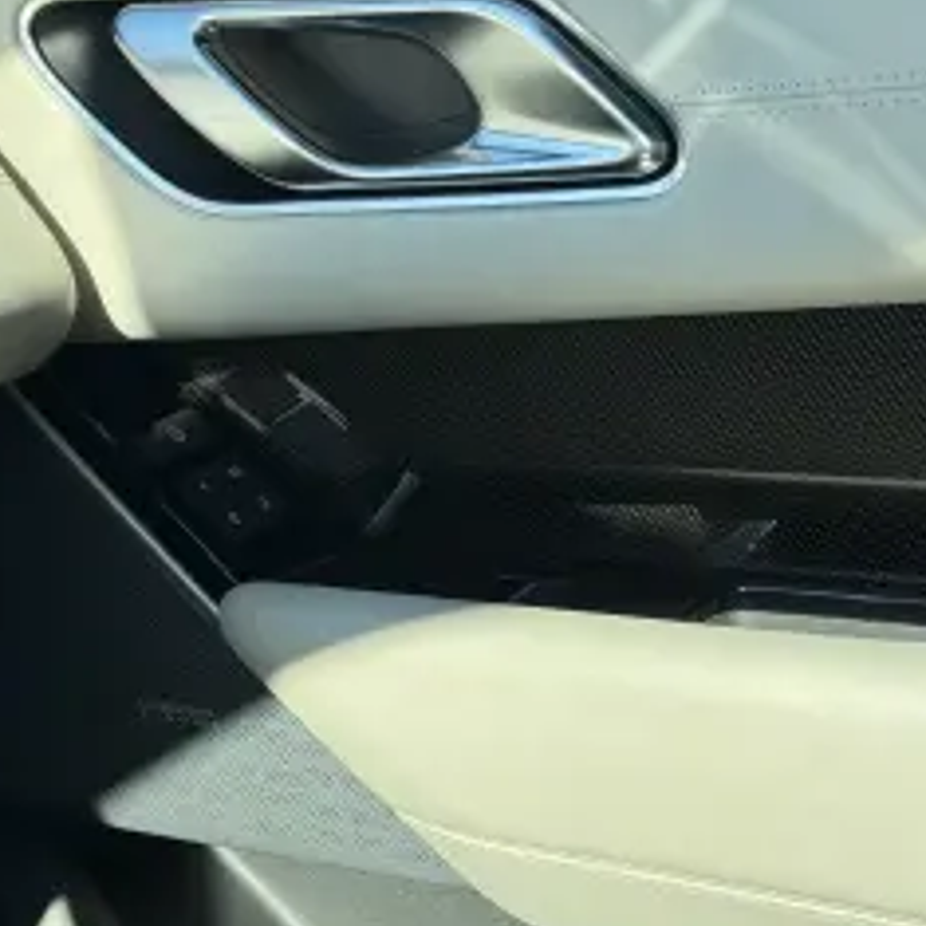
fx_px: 1967
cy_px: 469
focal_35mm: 65
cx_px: 540
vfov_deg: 26.5
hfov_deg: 26.5
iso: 64
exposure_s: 1/1055
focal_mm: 6.76
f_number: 1.78
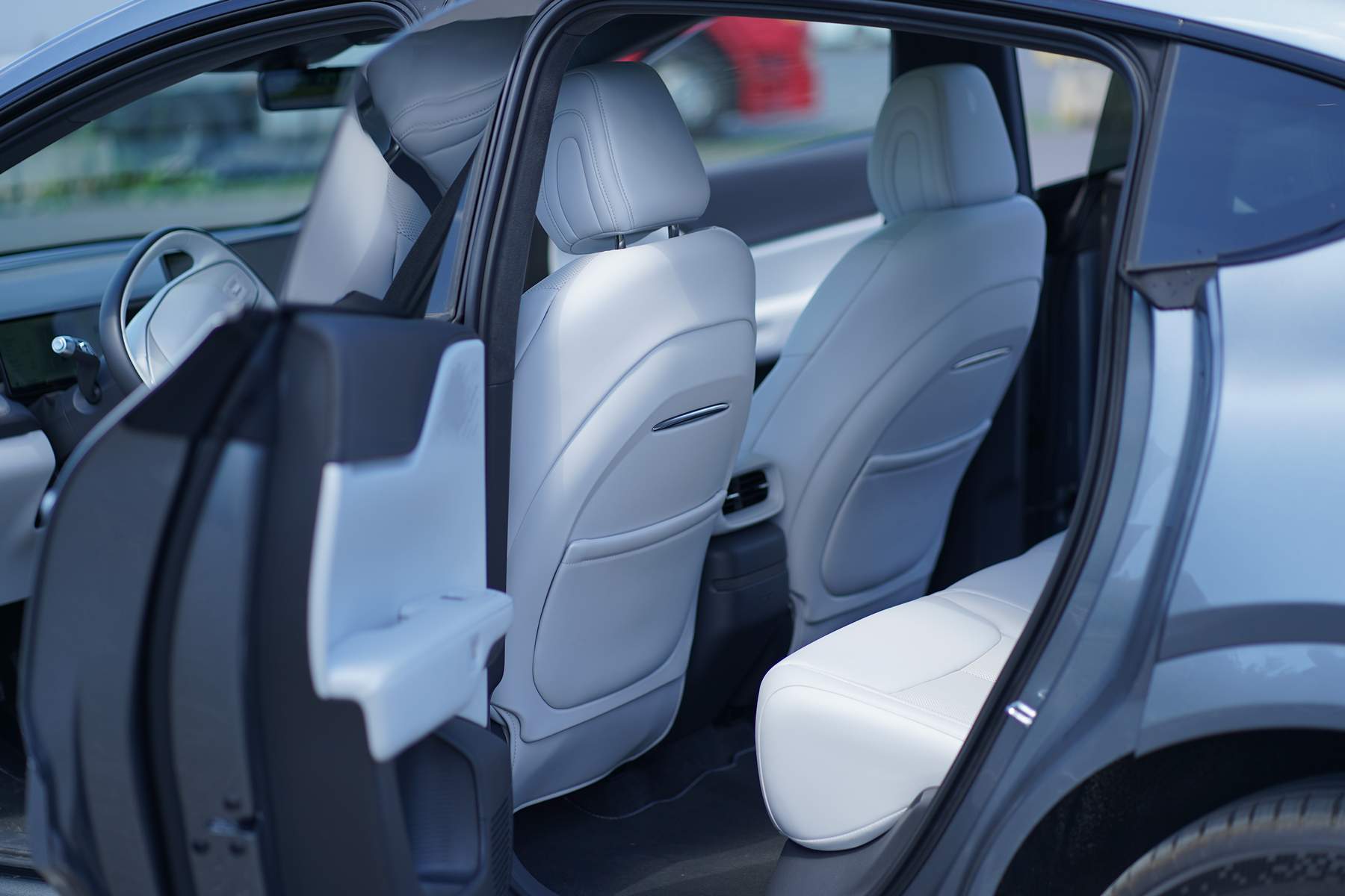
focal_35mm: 85
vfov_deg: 16.1
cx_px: 672
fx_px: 3175
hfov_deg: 23.9
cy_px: 448
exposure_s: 1/1000
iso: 100
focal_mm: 85
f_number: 2
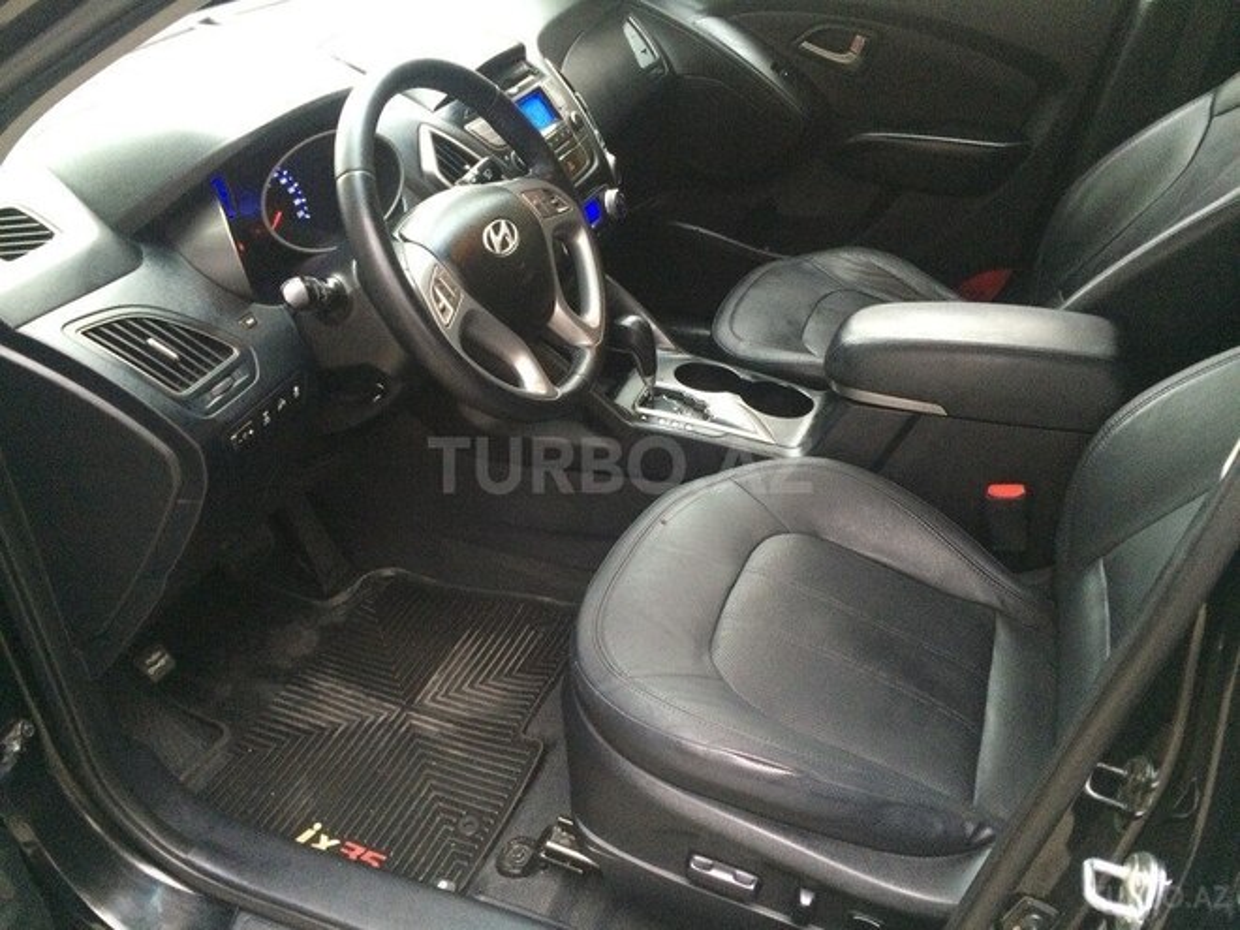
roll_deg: -0.7
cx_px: 620
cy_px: 465
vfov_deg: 48.2
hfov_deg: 61.7
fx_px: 1039
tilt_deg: -35.3
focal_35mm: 29
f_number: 2.2
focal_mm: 4.15
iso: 320
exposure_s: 1/25
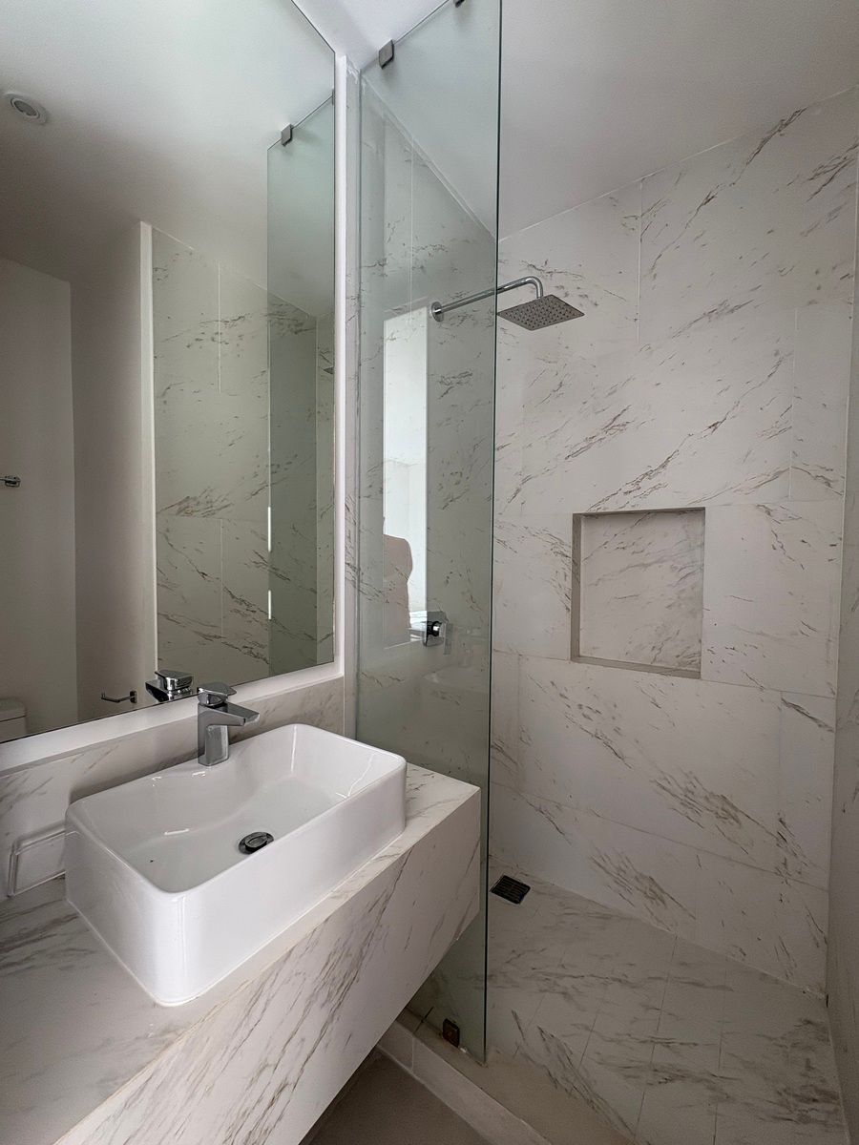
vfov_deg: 102.1
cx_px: 430
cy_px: 572
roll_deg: -0.1
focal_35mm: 14
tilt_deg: -1.4
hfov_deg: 85.7
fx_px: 463
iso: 80
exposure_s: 1/99
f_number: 2.2
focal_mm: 2.22
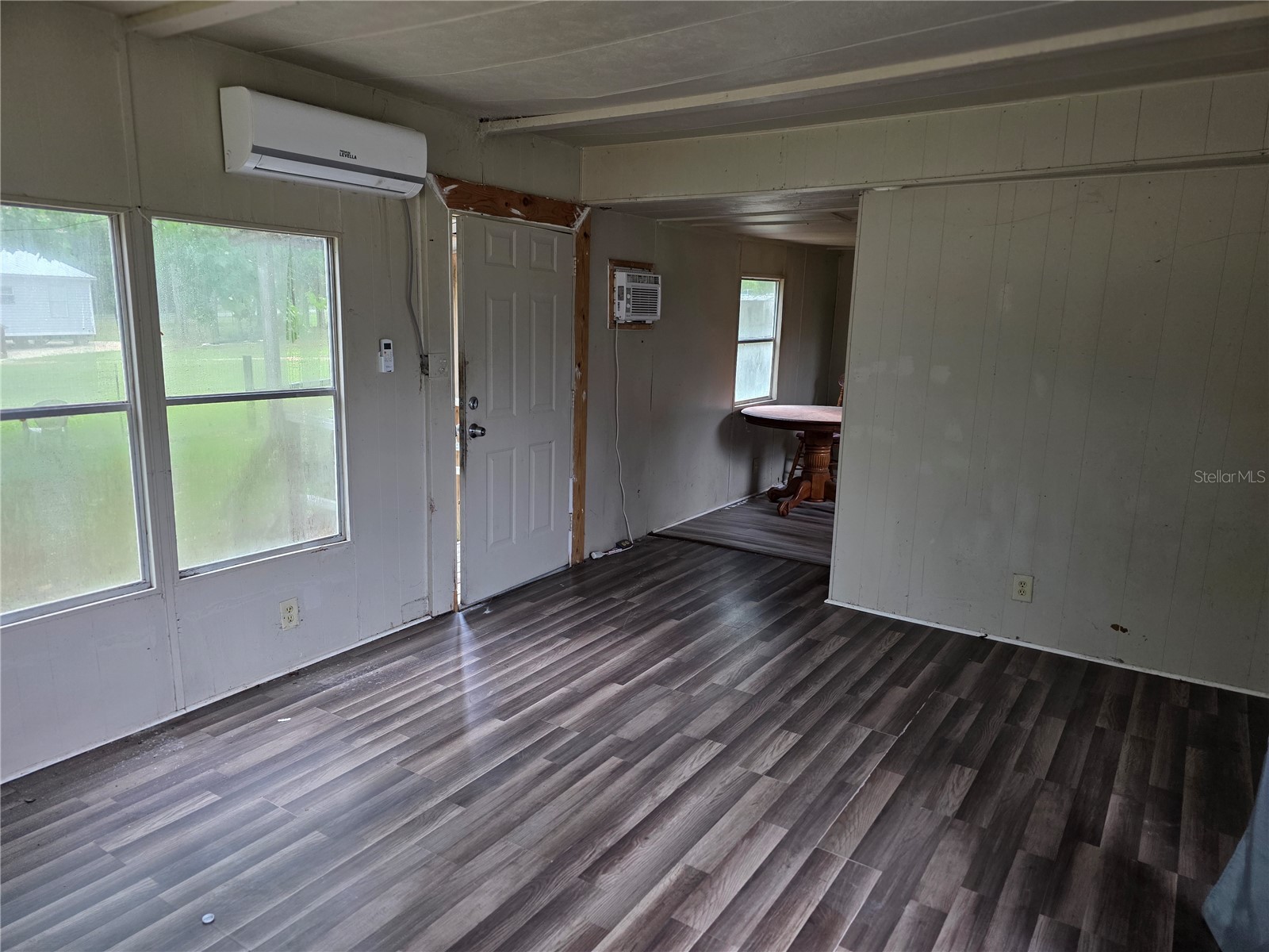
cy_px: 476
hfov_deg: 73.9
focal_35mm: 23
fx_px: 843
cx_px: 634
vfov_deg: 58.9
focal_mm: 6.3
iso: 200
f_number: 1.7
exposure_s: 1/120
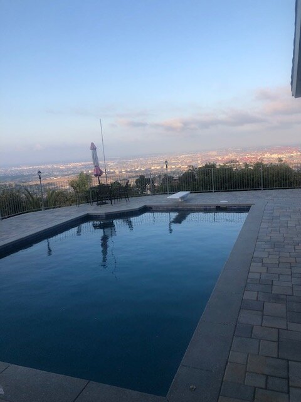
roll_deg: +2.6
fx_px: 325
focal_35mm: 28
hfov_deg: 49.7
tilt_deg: -10.3
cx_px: 150
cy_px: 201
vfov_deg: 63.4
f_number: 1.8
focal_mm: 3.99
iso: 20
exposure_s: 1/592
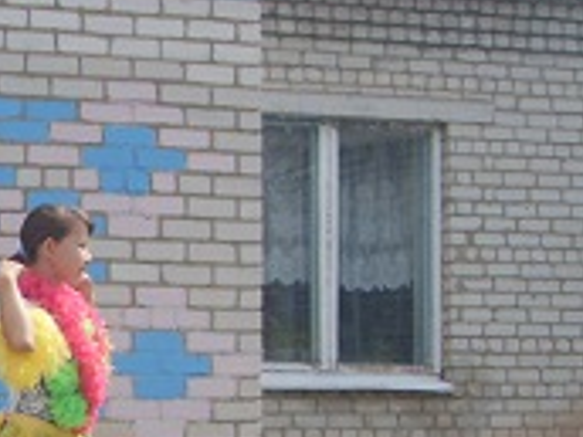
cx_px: -244
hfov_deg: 15.6
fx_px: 1987
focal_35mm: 118
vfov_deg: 12.4
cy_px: 440
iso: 80
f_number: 7
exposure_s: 1/250
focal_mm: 6.3
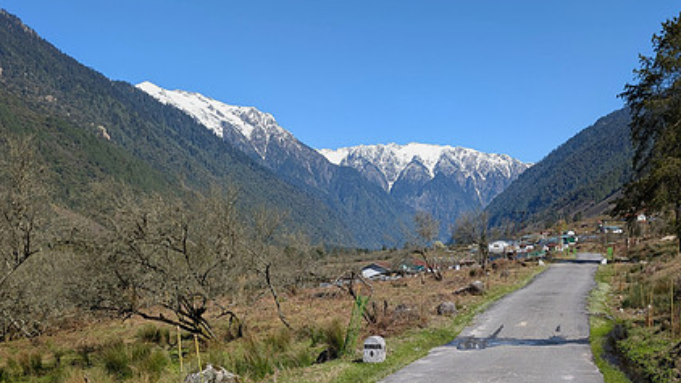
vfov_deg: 31.5
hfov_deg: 54.7
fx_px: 650
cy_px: 334
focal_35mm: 36
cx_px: 426
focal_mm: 6.9
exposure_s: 1/1095
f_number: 1.68
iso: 21
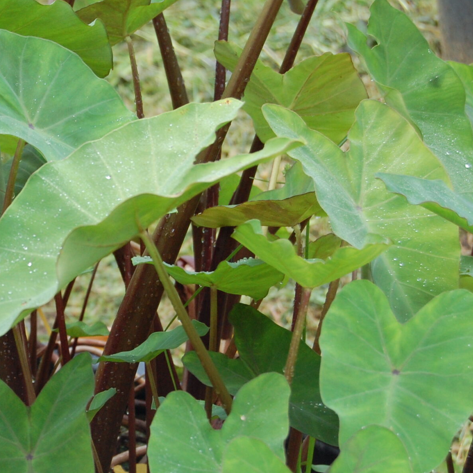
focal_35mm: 137
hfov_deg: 12.6
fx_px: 2118
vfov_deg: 12.7
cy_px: 284
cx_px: 14
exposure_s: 1/250
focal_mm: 50
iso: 800
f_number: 8
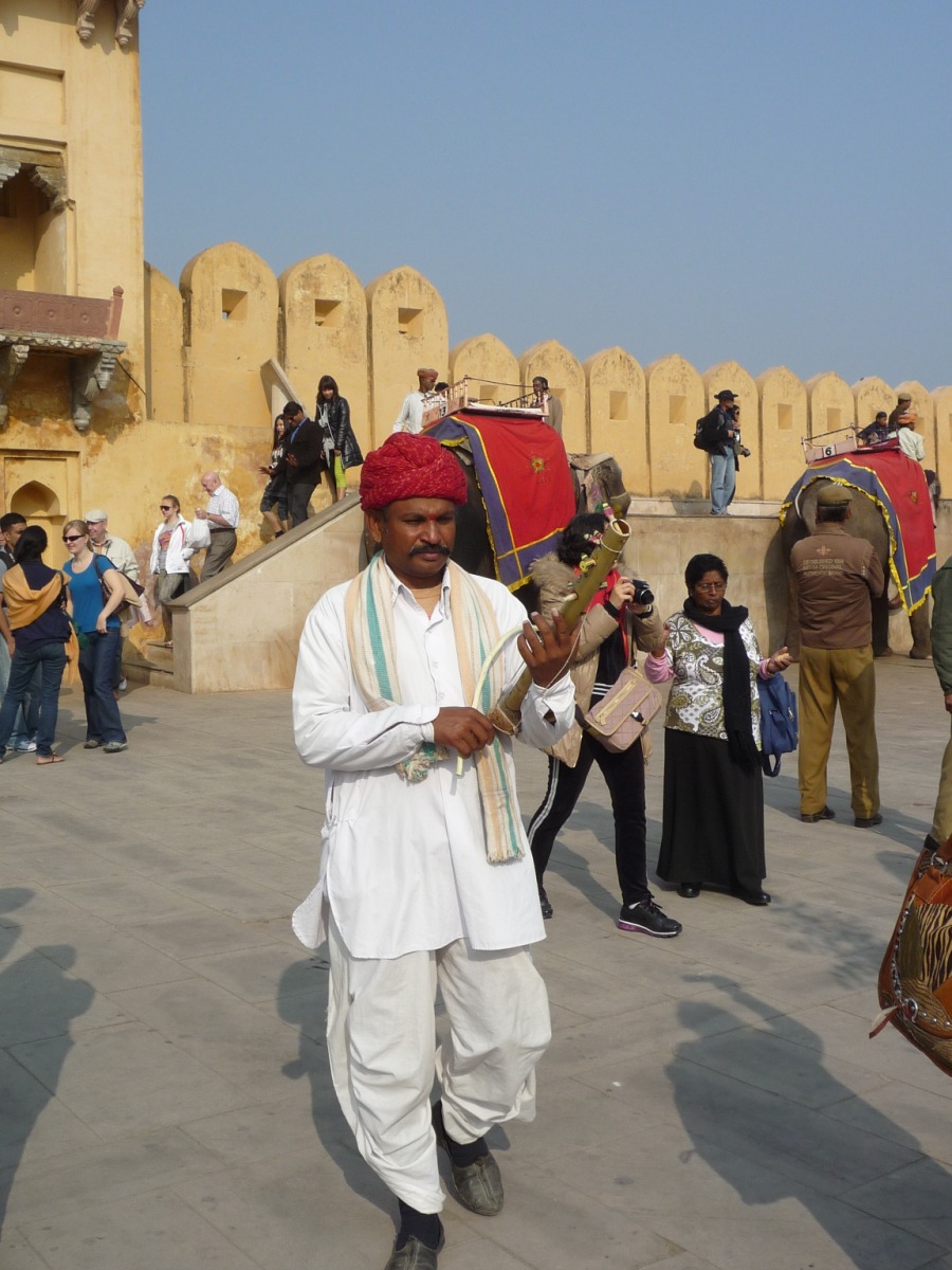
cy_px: 635
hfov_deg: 36.8
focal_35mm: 39
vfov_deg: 47.9
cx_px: 476
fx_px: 1430
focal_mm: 5.8
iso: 100
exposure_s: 1/640
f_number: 5
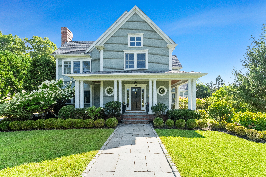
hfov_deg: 100.0
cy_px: 88
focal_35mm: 15
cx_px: 133
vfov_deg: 77.0
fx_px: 112
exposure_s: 1/320
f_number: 11
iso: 3200
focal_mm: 15.1
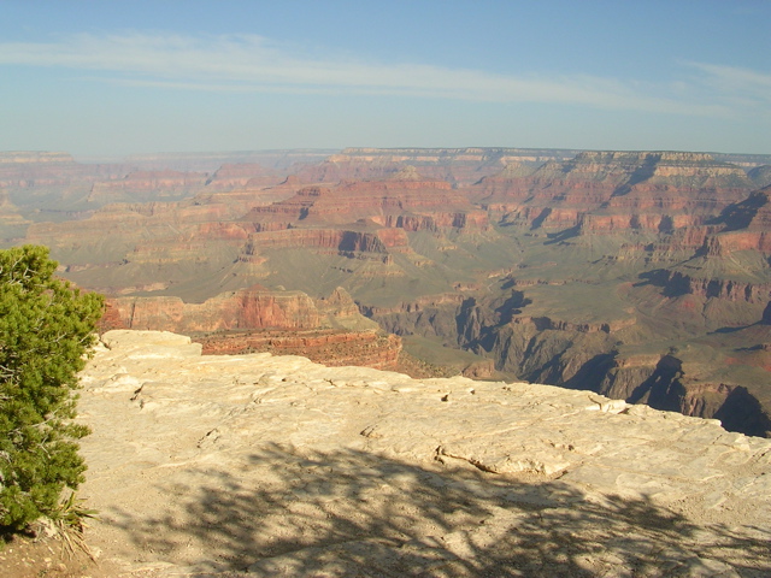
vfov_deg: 37.7
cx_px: 386
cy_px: 289
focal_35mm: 38
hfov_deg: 49.0
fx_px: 846
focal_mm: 5.8
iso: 50
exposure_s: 1/386
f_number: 5.6
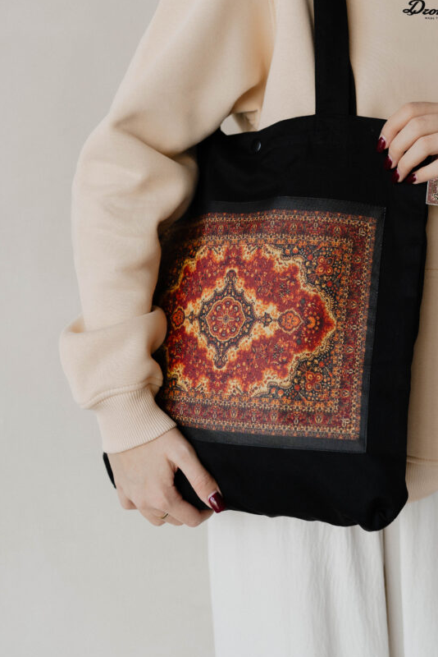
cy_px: 240
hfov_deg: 21.2
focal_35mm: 64
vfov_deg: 31.2
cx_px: 259
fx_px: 1167
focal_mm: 50
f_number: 2.5
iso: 400
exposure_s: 1/250
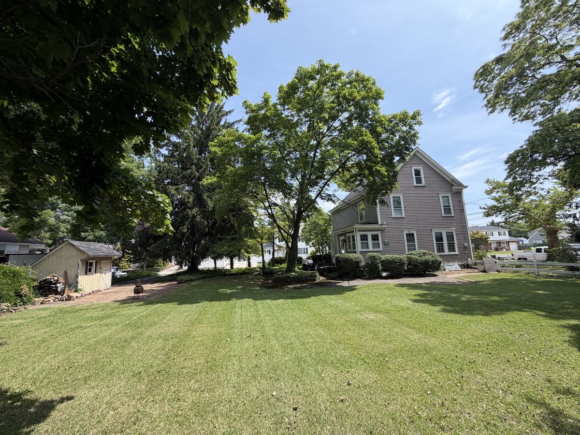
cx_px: 290
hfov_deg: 102.1
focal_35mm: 14
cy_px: 218
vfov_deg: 85.7
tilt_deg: +9.2
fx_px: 235
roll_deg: +3.1
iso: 40
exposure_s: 1/742
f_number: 2.2
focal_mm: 2.22
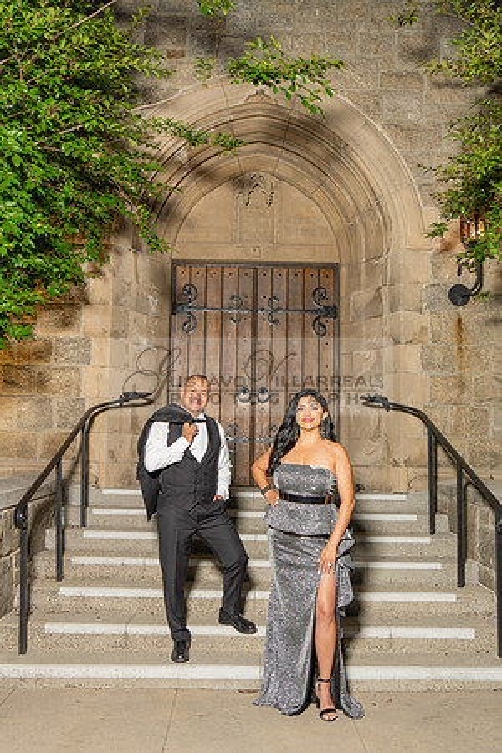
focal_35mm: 36
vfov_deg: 53.1
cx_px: 254
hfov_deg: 36.9
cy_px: 377
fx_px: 753
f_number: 4
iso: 400
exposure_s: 1/200
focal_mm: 24
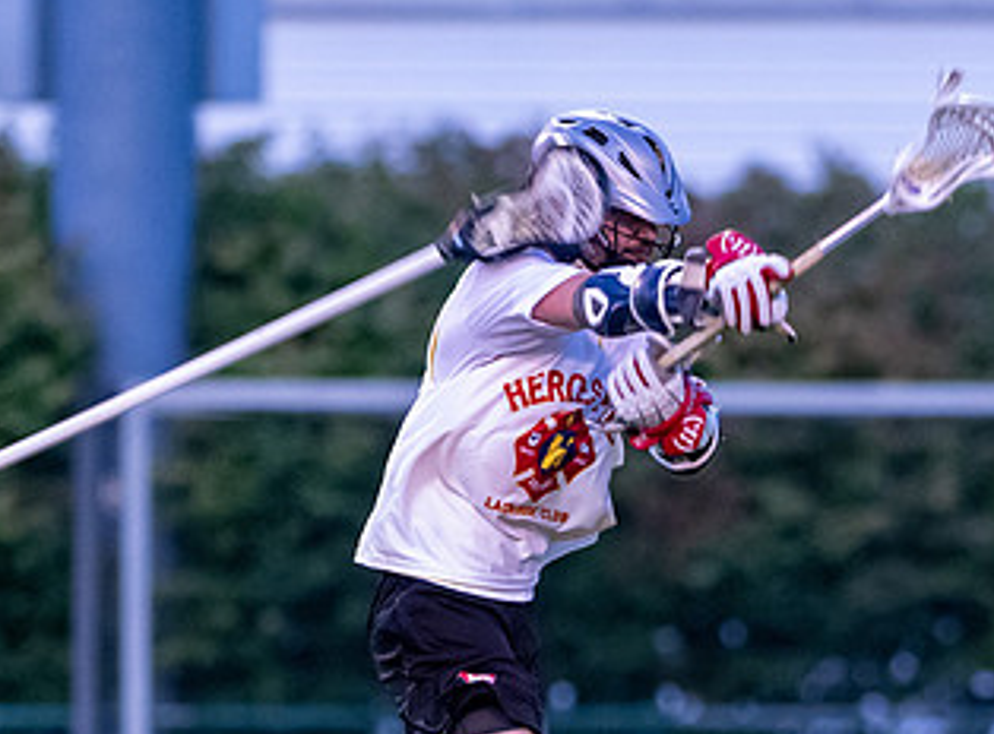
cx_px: 547
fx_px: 24706
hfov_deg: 2.3
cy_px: 654
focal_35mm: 865
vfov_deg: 1.7
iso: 7200
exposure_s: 1/800
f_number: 2.8
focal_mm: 300
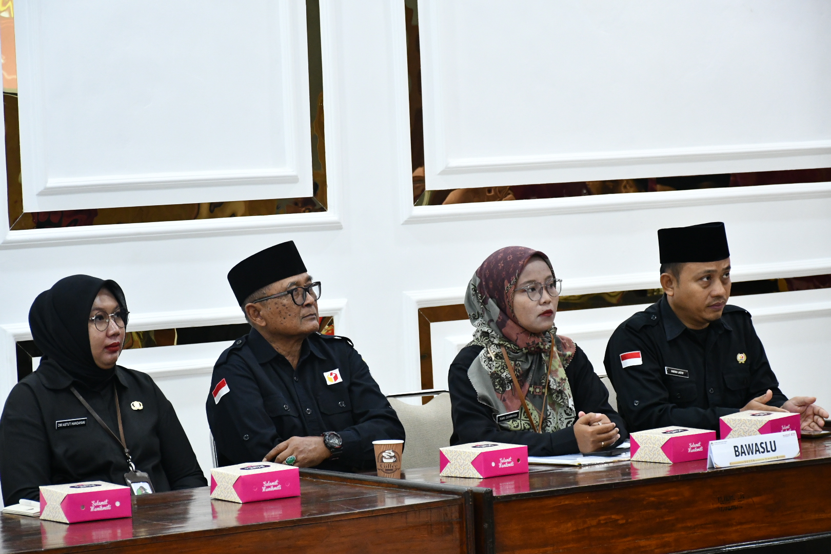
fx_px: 2931
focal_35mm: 127
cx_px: 416
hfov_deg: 16.1
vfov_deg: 10.8
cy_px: 277
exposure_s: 1/60
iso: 3200
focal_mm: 85
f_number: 5.6
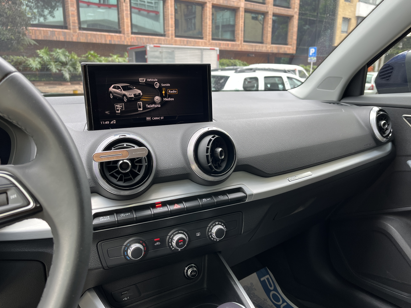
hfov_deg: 65.3
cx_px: 211
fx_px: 321
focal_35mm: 27
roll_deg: -0.5
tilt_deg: -14.9
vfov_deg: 51.3
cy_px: 151
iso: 50
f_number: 1.6
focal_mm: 5.1
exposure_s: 1/98
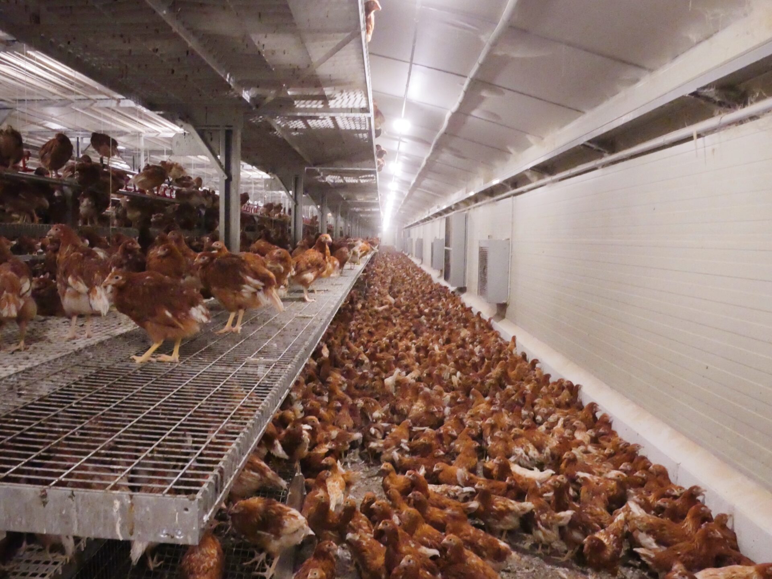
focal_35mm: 24
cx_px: 386
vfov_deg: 56.8
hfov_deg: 71.6
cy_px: 290
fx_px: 535
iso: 8000
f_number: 8
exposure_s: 1/10
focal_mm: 12
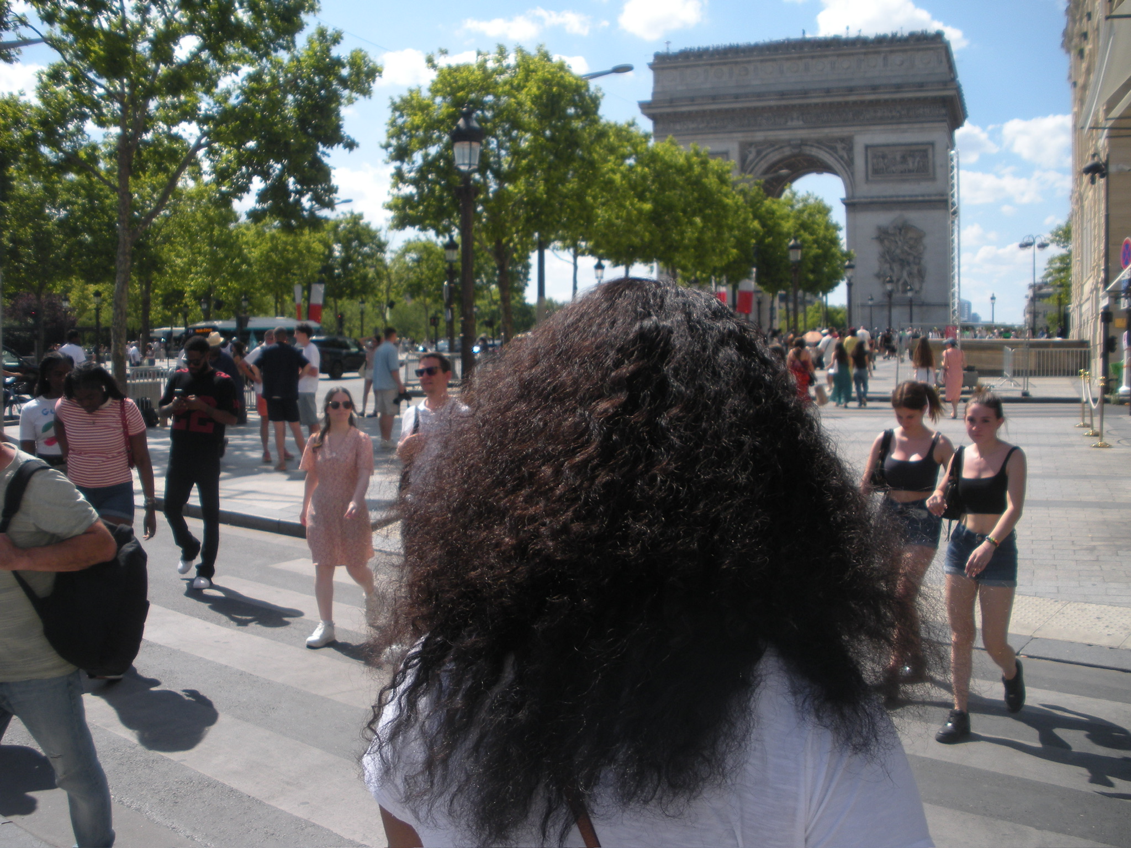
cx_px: 566
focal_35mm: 36
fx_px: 1176
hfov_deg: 51.4
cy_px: 424
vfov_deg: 39.7
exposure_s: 1/649
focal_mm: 6.3
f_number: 3.5
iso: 64
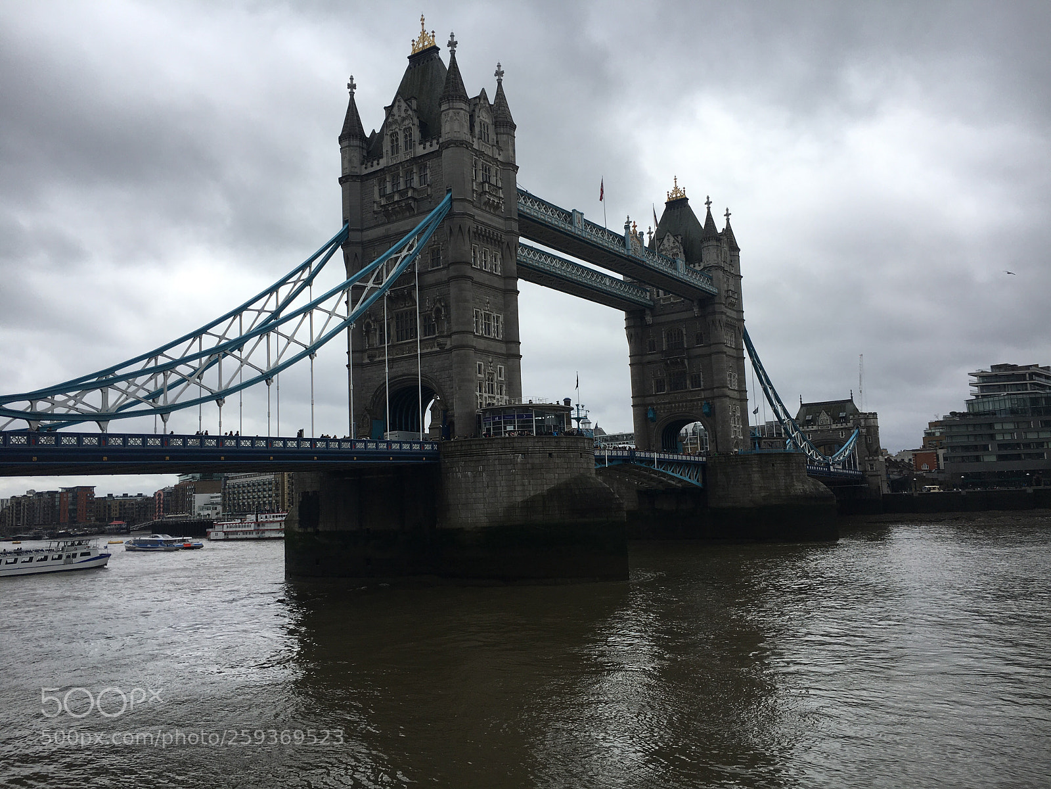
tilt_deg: +6.3
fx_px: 880
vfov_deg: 48.2
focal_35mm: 29
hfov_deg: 61.7
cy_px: 394
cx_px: 526
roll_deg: +2.1
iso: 25
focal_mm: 4.15
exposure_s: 1/1148
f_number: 2.2
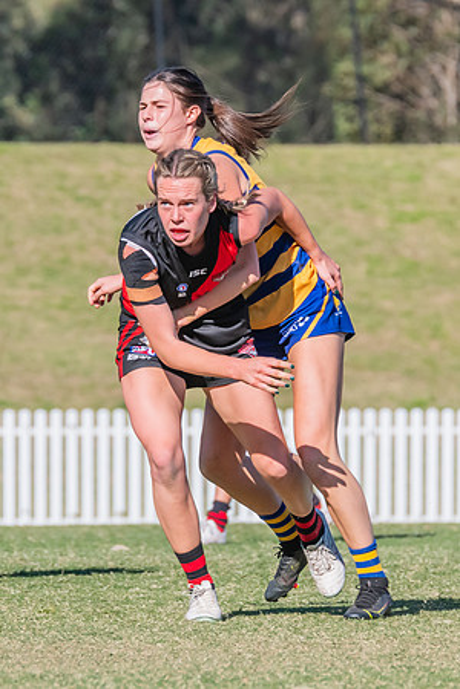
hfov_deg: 1.5
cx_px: 169
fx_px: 18046
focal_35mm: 942
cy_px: 309
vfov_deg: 2.2
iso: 800
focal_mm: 420
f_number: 11
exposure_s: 1/1250
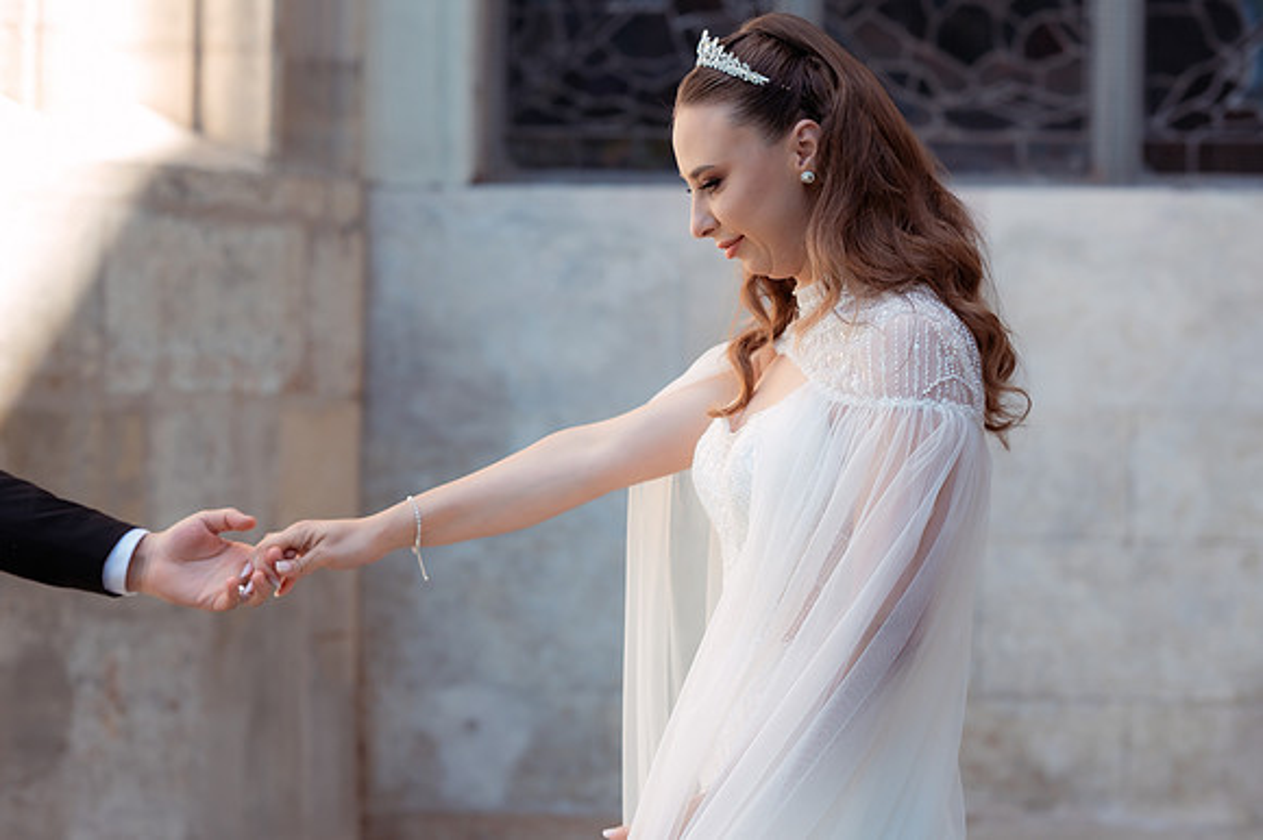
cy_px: 488
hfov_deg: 20.7
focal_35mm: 99
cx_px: 666
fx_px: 3465
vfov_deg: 13.8
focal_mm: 85
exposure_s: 1/320
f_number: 3.5
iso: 200
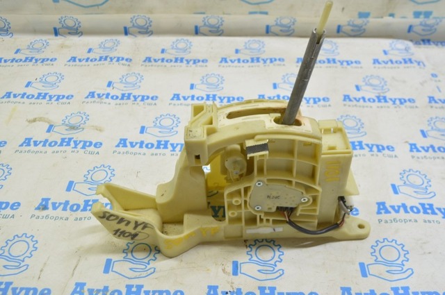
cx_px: 222
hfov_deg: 53.2
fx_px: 444
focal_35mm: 36
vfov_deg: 36.8
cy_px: 148
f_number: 5.6
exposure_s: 1/20
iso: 400
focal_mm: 24
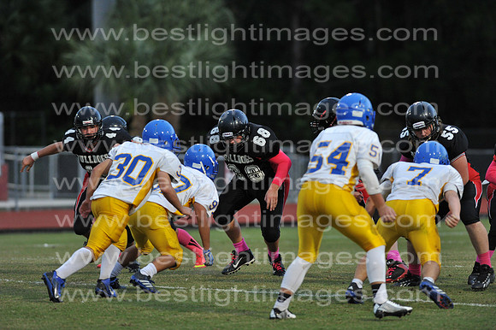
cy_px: 165
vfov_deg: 4.6
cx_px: 248
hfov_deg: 6.9
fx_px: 4131
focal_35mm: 300
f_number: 4
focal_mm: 300
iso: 2500
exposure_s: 1/500
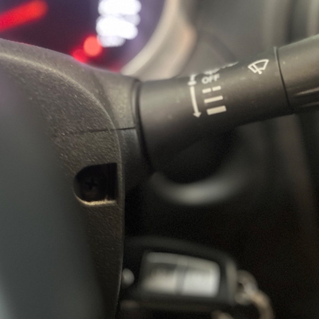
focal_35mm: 45
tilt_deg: -26.8
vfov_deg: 37.4
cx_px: 237
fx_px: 469
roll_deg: -6.6
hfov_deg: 36.7
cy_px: 126
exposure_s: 1/25
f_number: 1.6
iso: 640
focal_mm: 5.1
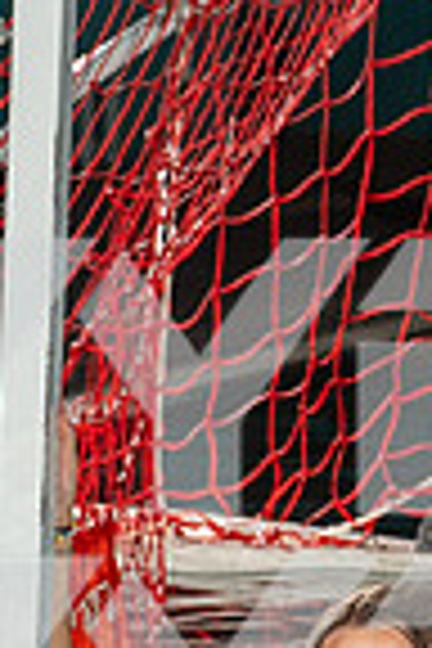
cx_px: 407
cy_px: 879
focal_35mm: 388
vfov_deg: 5.3
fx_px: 6983
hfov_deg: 3.5
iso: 100
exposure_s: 1/250
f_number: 4
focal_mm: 70
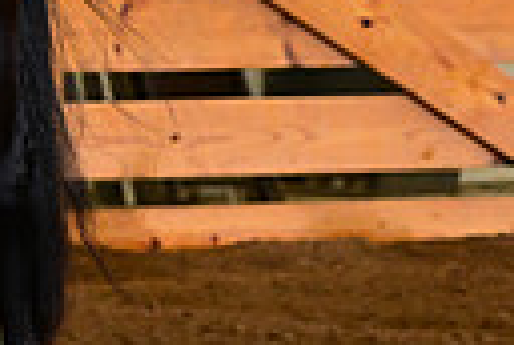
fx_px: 12923
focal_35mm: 903
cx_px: -586
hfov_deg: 2.3
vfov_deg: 1.5
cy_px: -22
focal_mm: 200
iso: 2500
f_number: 5.6
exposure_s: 1/200
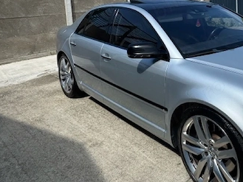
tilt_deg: -3.8
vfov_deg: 38.9
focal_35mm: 34
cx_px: 206
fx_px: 239
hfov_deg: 49.6
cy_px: 18
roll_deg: +4.4
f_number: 2.2
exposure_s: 1/2028
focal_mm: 2.22
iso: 50
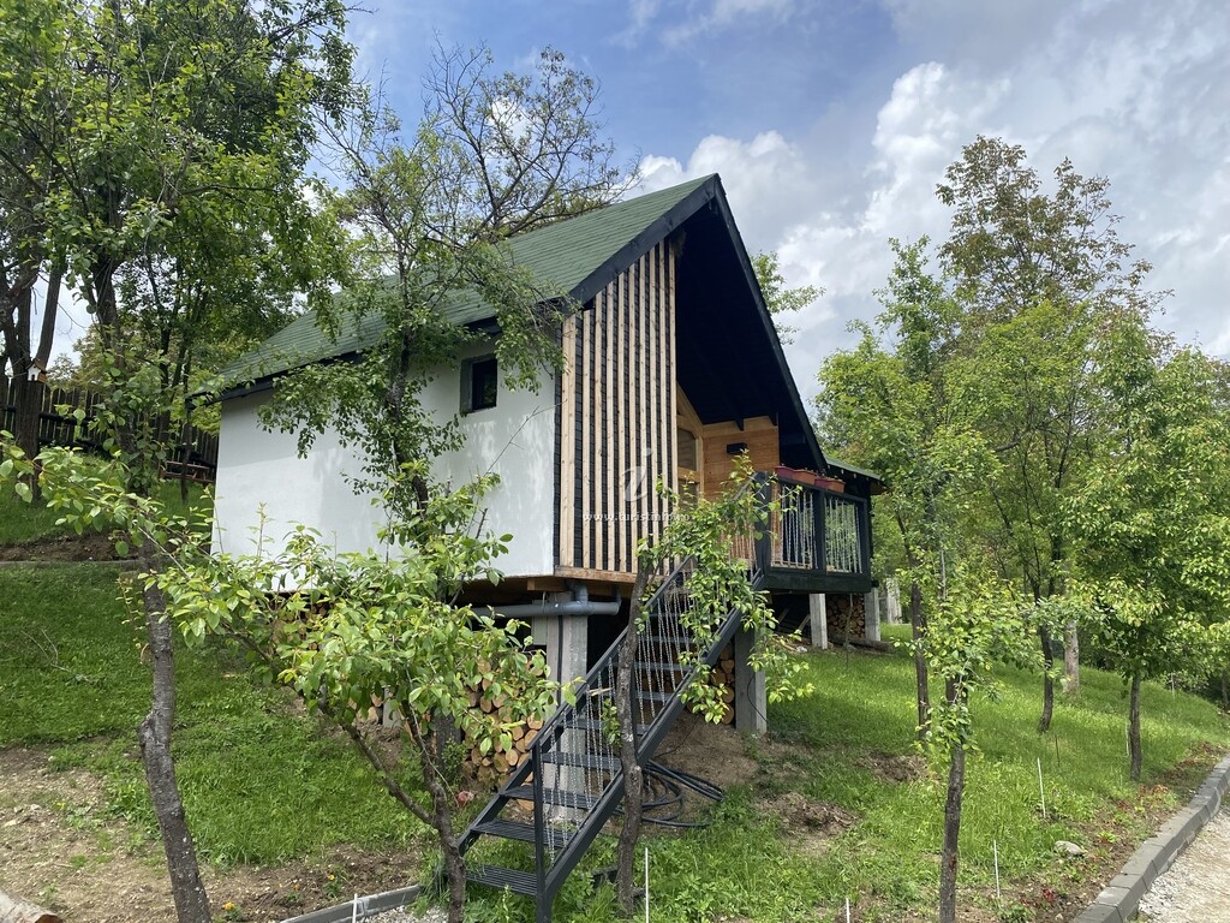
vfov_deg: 53.1
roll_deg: +0.6
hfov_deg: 67.3
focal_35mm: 26
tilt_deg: +11.3
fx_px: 924
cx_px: 615
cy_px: 462
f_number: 1.8
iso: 32
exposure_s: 1/2315
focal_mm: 4.25
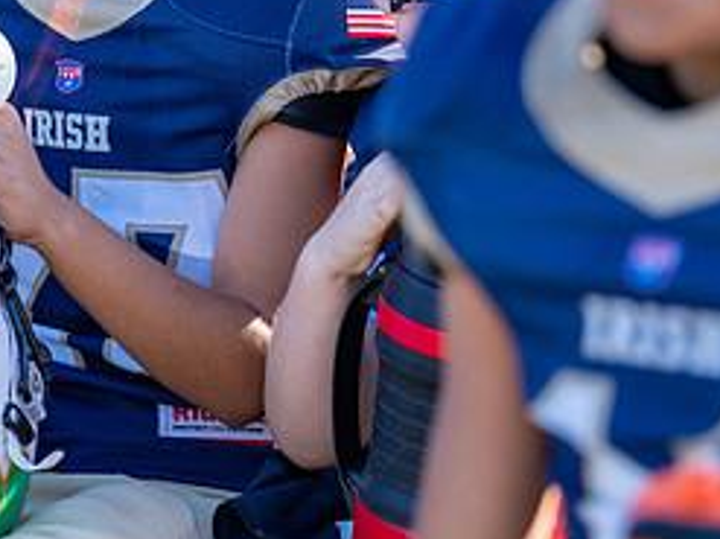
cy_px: -24
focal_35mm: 292
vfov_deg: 5.1
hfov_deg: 6.8
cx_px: 57
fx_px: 6071
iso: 200
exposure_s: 1/1250
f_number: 2.8
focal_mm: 111
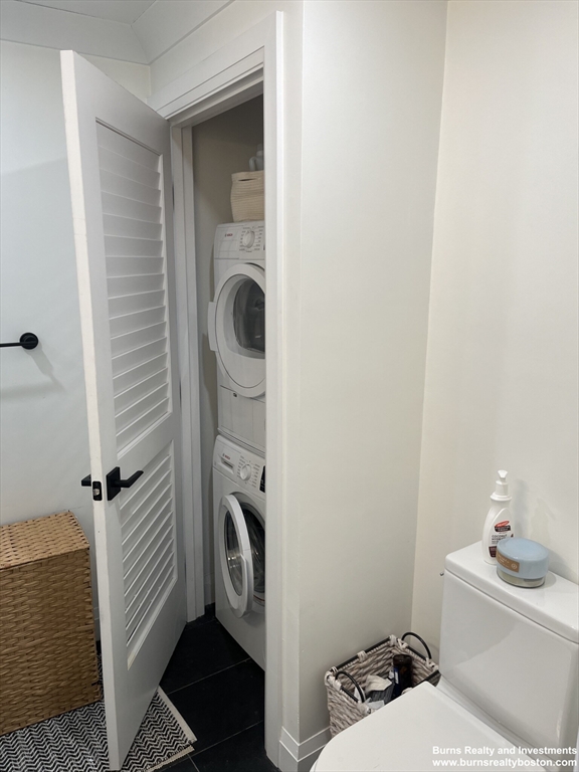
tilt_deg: -12.0
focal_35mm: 26
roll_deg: +0.3
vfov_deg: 67.3
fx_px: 580
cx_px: 290
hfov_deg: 53.1
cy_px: 386
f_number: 1.6
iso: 64
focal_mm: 5.1
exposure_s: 1/120
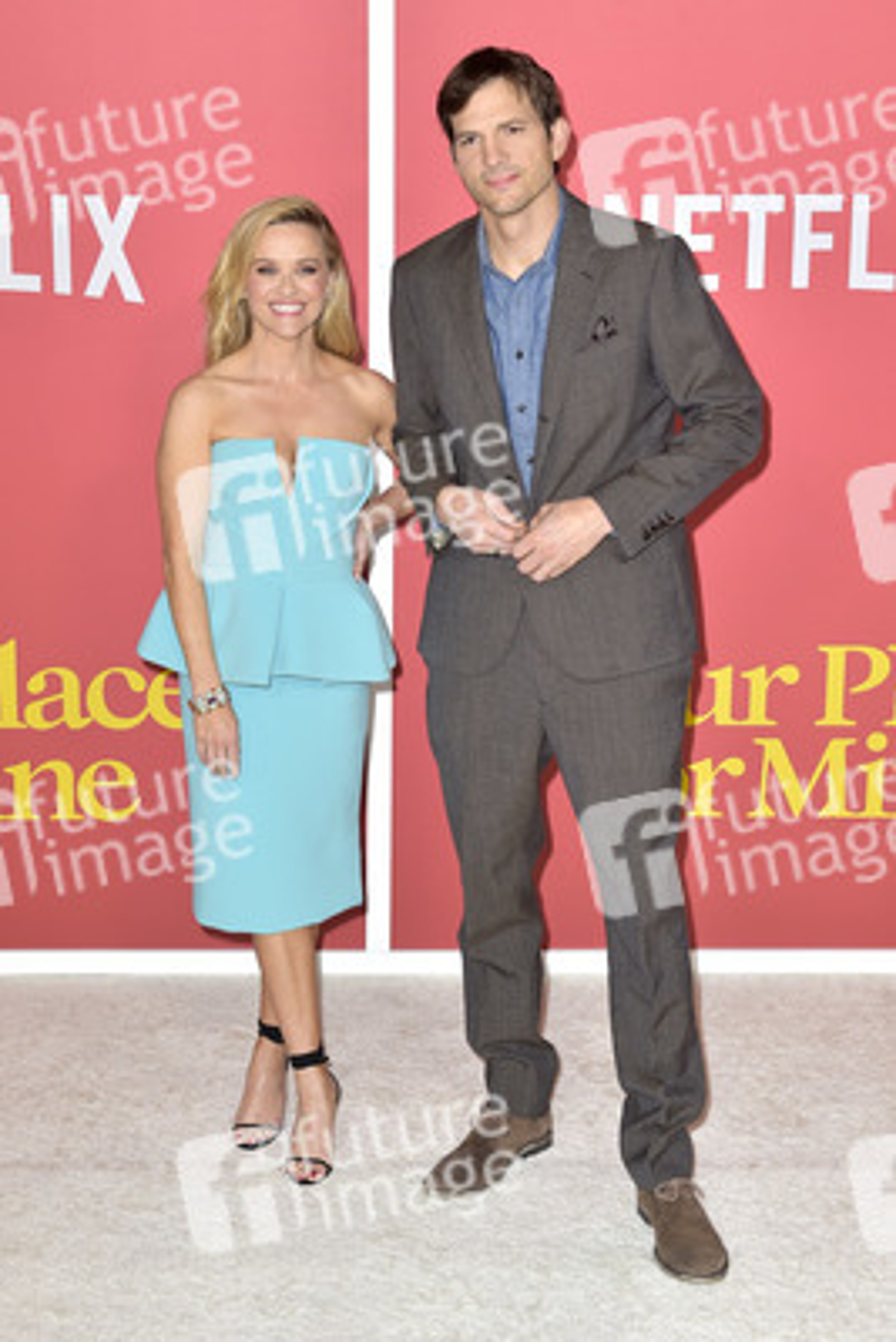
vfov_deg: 39.6
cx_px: 448
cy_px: 671
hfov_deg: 27.0
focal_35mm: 50
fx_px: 1865
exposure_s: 1/250
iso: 640
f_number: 6.3
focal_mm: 50
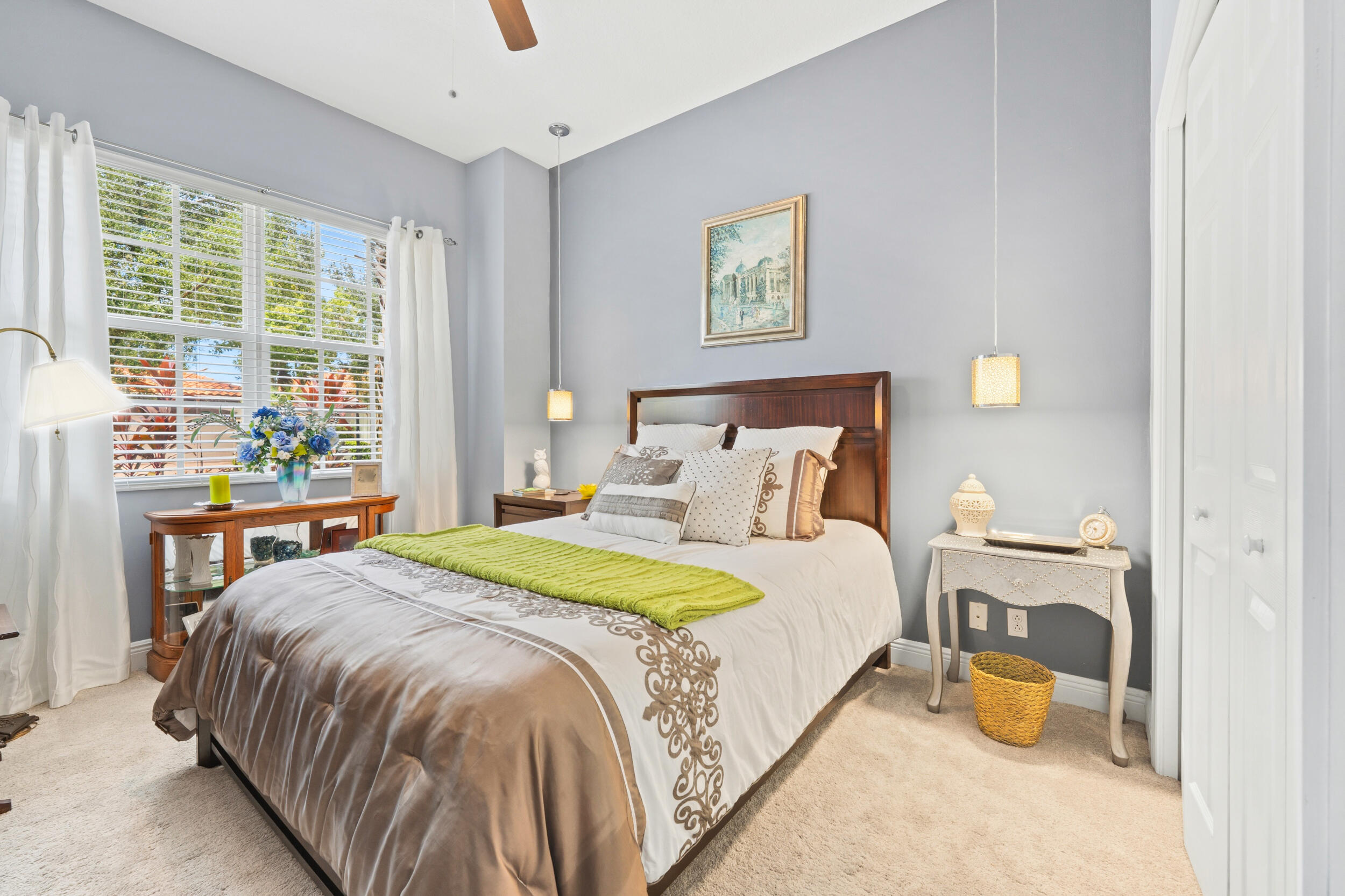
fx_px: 523
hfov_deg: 104.3
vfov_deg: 81.2
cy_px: 448
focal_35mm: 14
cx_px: 672
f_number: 9
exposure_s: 1
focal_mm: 14
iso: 250
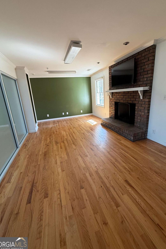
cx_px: 85
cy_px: 122
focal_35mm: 15
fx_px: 104
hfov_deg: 77.3
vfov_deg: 100.4
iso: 200
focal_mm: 2.22
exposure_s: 1/120
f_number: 2.2
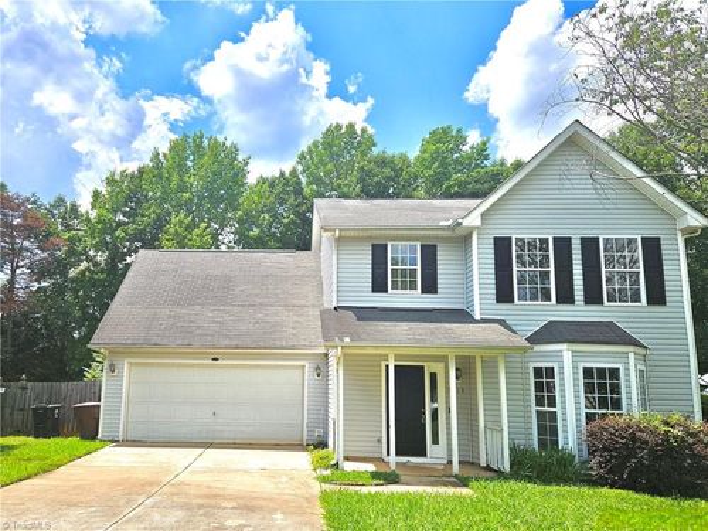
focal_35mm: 23
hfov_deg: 73.9
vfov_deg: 58.9
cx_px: 354
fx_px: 470
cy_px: 266
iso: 25
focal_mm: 5.4
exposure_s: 1/3333
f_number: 1.8
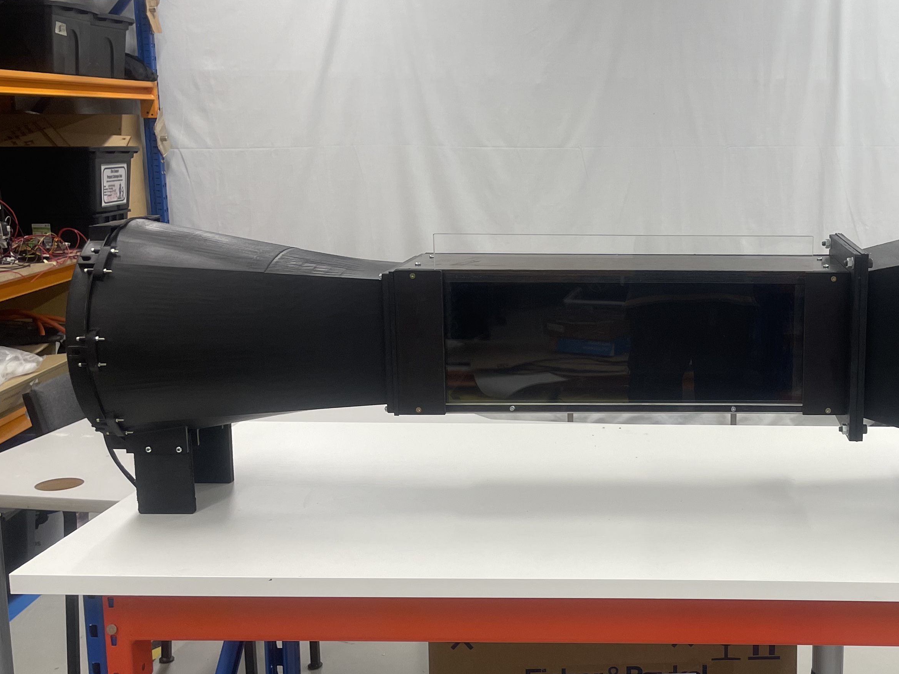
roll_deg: -0.1
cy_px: 309
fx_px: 1169
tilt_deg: -9.8
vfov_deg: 32.2
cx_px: 697
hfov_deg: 40.6
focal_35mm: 45
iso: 64
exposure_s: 1/121
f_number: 1.6
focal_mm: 4.2
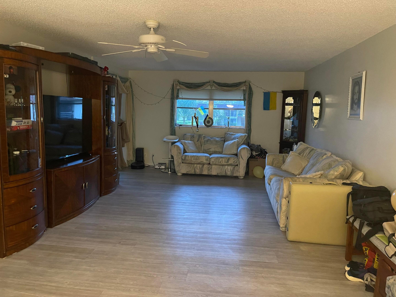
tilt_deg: -7.8
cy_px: 148
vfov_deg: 53.1
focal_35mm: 26
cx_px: 198
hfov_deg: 67.3
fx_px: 297
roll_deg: -1.6
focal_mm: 5.1
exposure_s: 1/30
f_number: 1.6
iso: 640
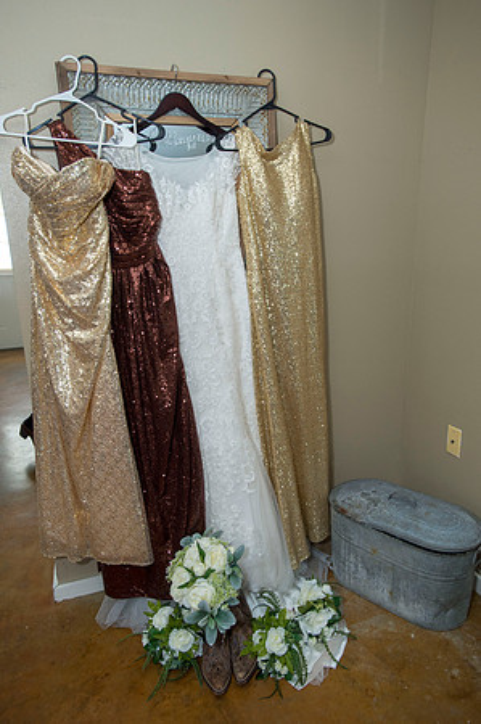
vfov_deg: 71.6
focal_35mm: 25
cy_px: 362
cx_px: 240
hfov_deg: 51.2
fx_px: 502
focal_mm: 25
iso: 1250
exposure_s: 1/320
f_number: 4
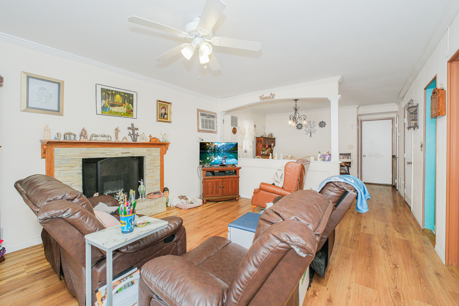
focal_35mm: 15
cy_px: 153
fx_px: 191
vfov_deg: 77.3
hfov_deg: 100.4
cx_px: 230
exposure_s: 1/125
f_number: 7.1
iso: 1250
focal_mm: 10
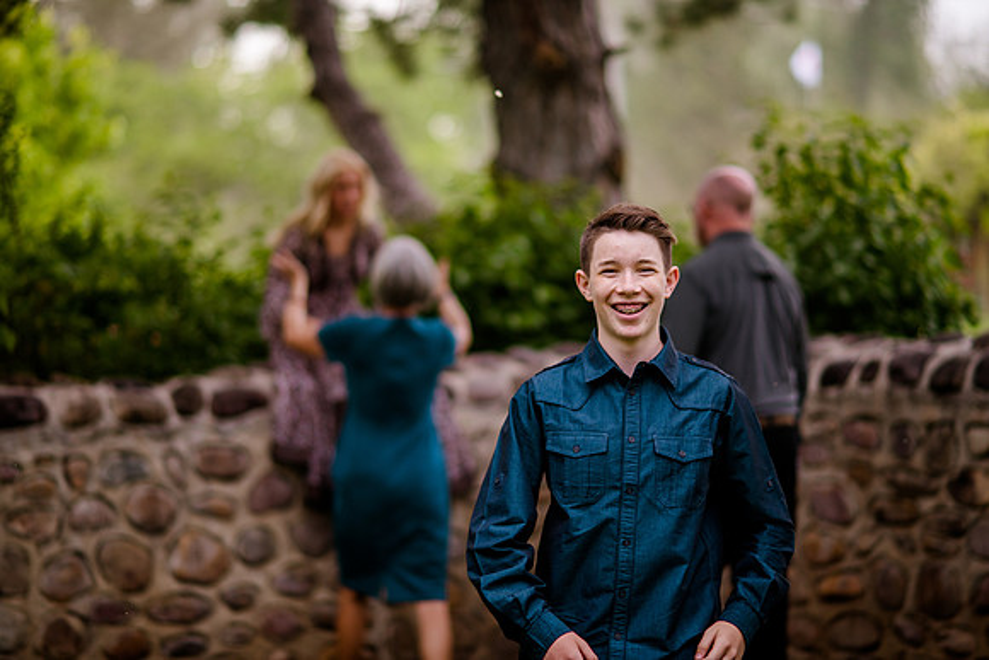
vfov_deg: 13.0
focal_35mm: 105
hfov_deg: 19.5
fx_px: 2885
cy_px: 330
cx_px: 494
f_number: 2
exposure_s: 1/250
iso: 200
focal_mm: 105
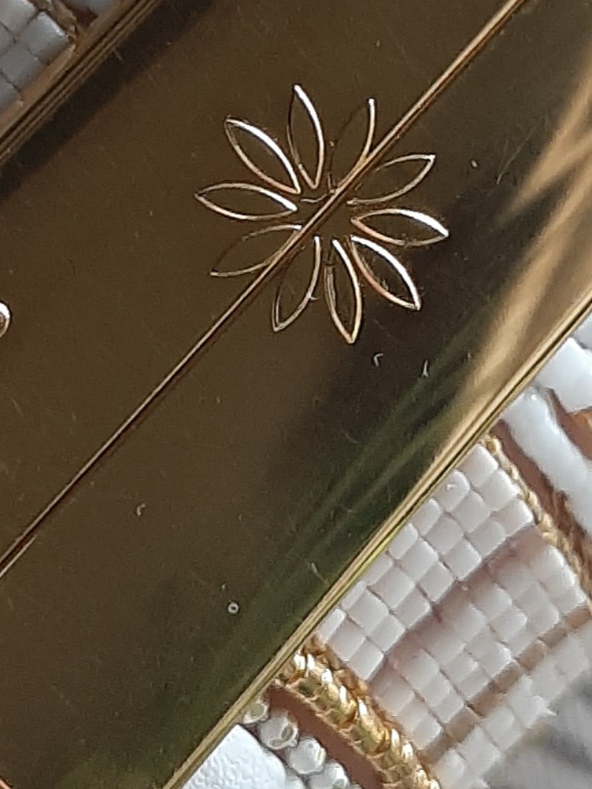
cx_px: 234
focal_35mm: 52
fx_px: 1186
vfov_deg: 35.4
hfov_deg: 28.0
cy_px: 133
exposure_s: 1/60.2
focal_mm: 3.93
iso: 250
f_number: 1.7
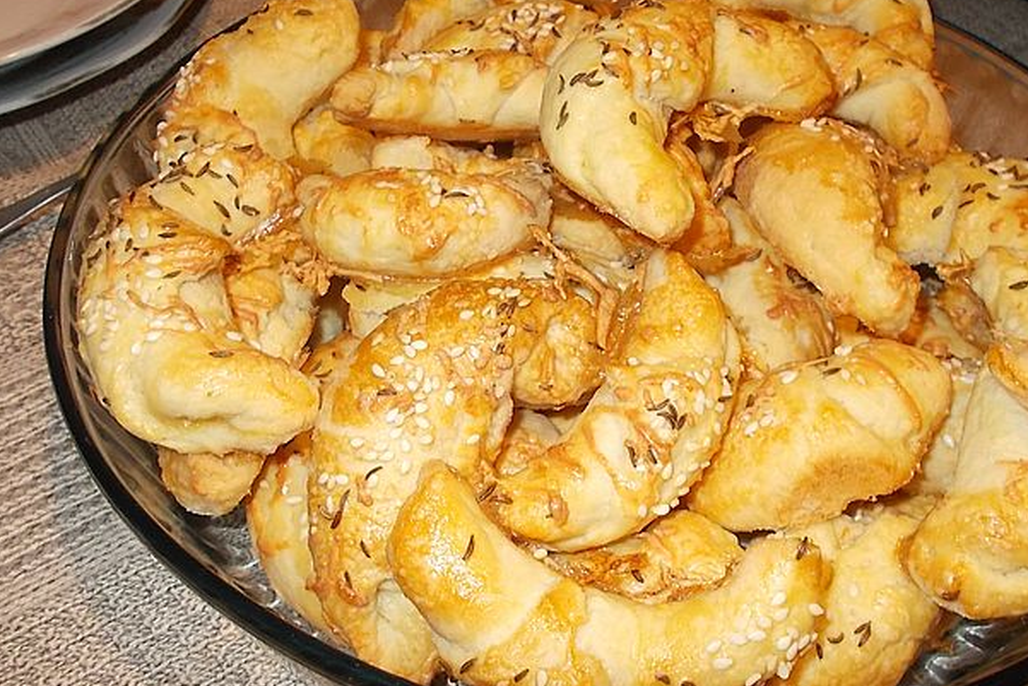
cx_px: 568
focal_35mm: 36
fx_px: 1028
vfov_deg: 36.9
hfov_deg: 53.0
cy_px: 323
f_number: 3.2
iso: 200
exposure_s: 1/25
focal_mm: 4.6
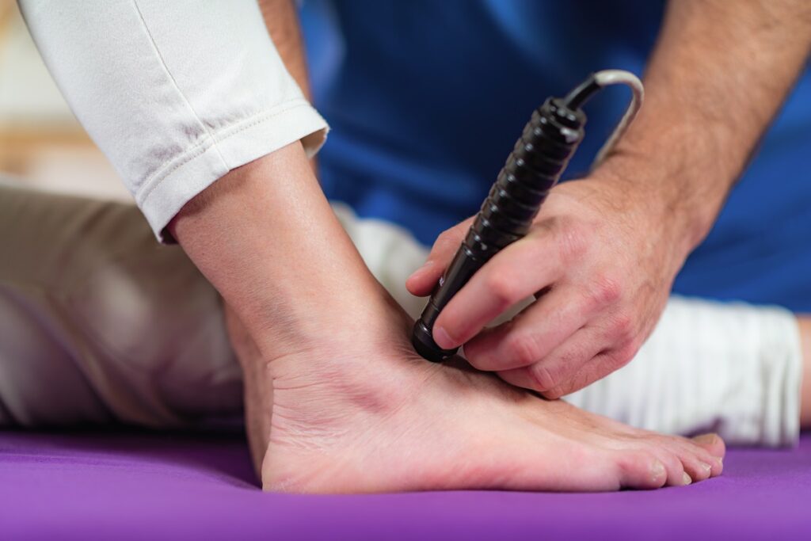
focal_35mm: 85
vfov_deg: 16.1
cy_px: 270
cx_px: 406
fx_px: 1915
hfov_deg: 23.9
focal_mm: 85
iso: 100
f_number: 1.8
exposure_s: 1/160
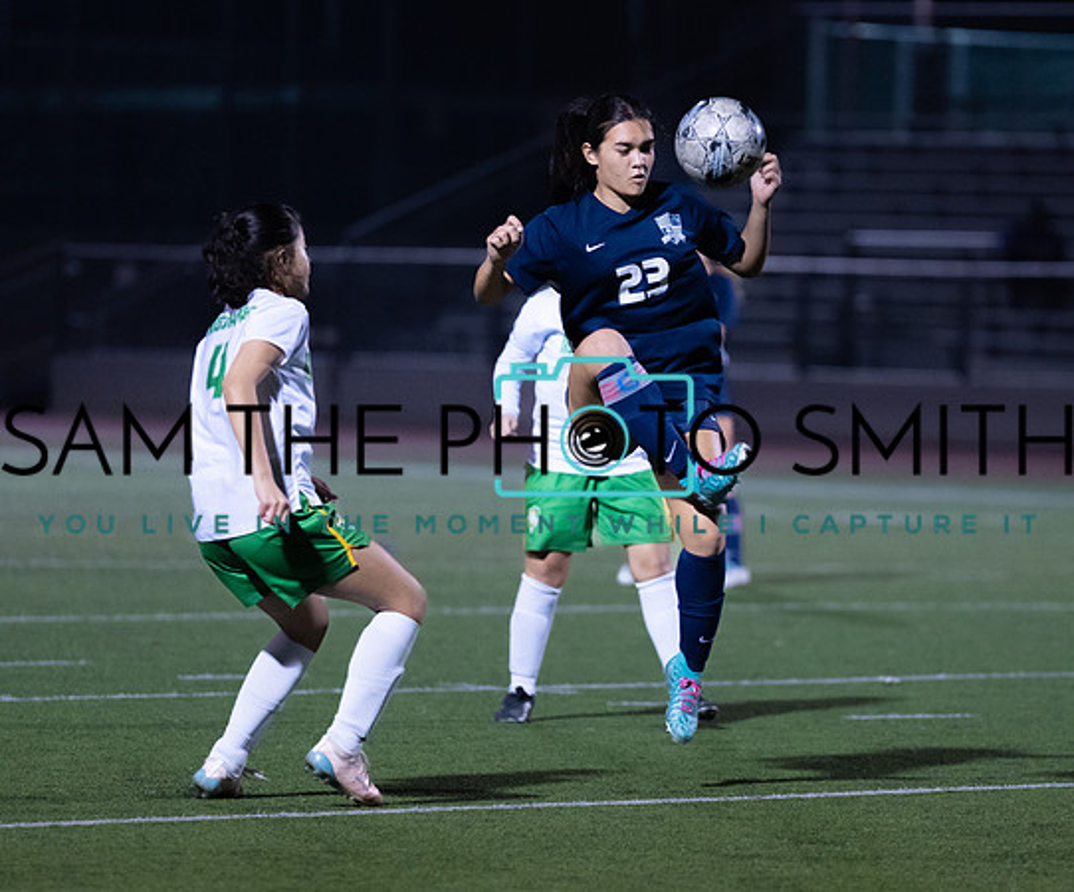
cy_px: 477
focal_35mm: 316
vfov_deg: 5.0
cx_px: 671
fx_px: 10183
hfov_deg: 6.0
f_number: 2.8
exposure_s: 1/1000
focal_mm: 200
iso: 4000
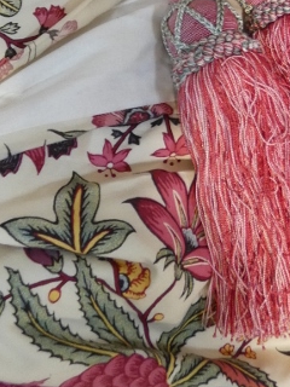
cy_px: 10
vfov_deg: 28.6
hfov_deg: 22.1
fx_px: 715
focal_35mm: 64
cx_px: 289
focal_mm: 3.6
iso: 250
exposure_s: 1/60
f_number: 2.8
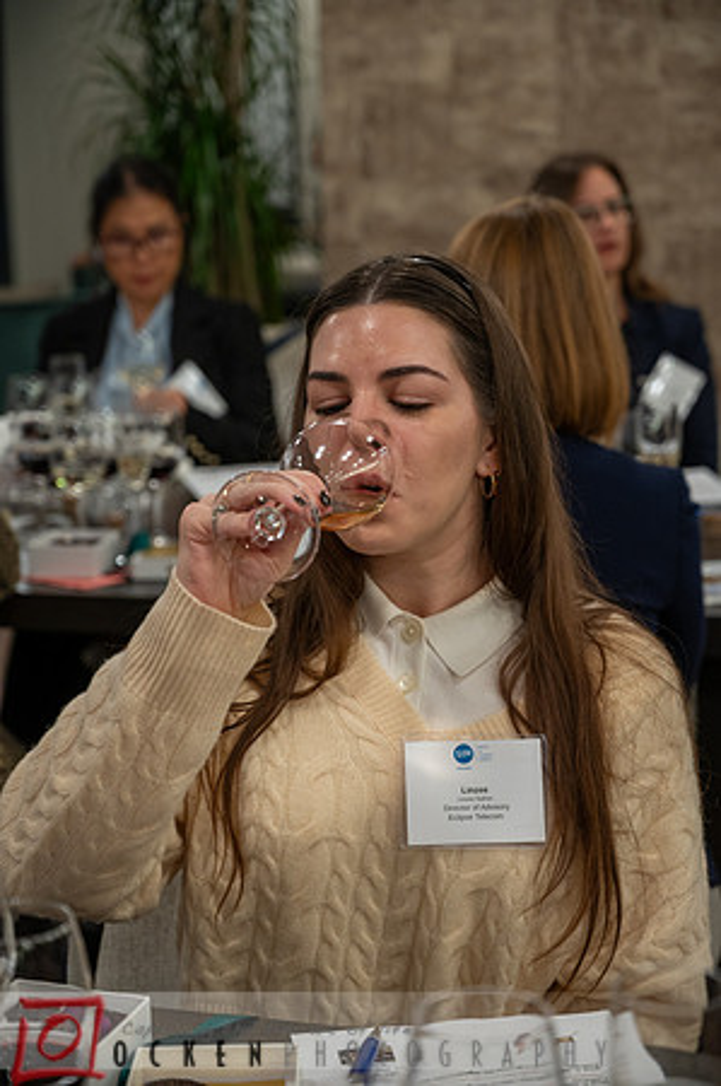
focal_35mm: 70
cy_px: 543
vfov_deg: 28.9
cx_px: 360
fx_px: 2108
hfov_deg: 19.4
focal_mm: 70
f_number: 4
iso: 2000
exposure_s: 1/80
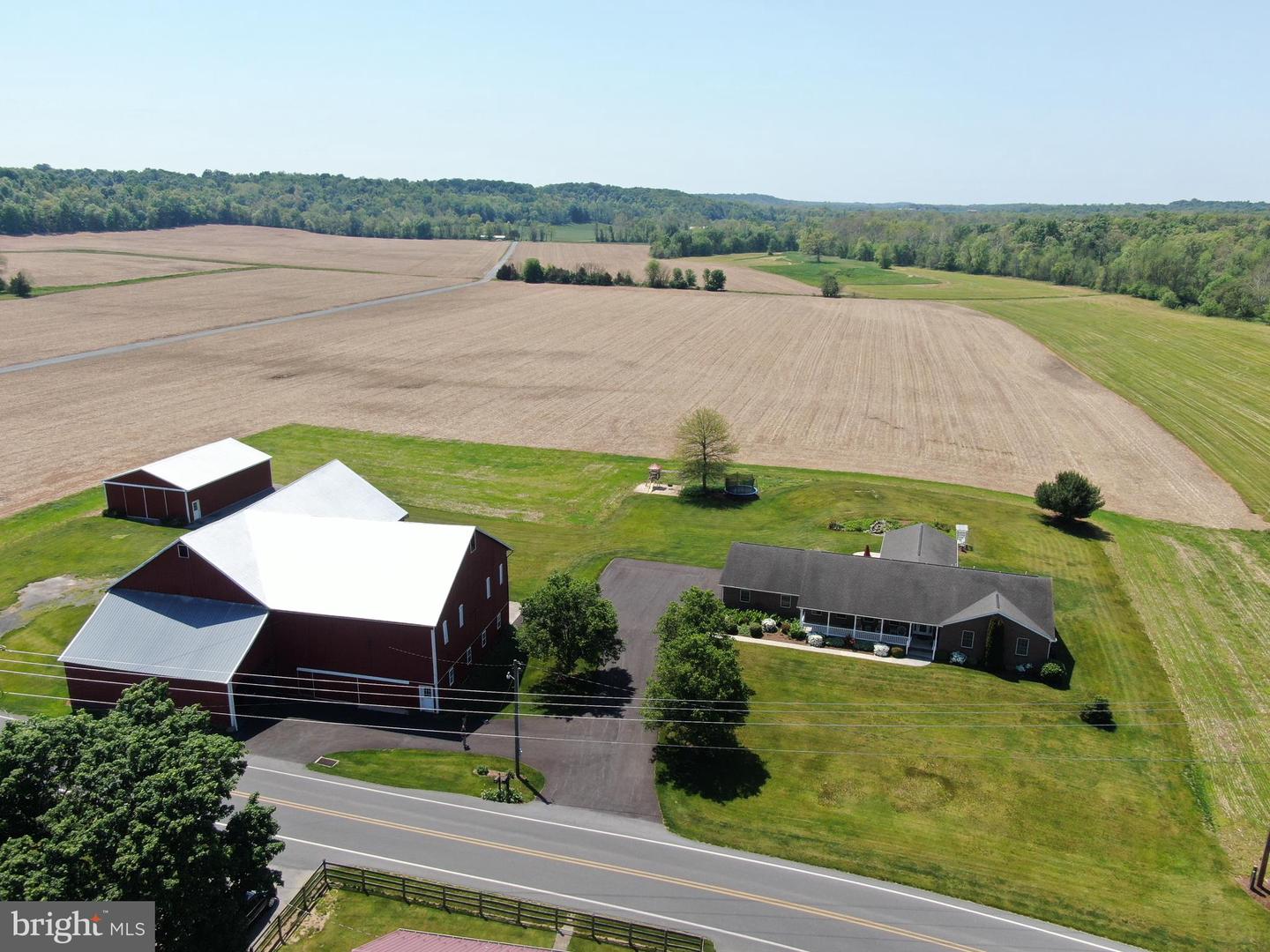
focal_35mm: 26
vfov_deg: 53.1
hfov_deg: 67.3
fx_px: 954
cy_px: 476
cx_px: 635
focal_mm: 4.58
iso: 100
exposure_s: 1/1250
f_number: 2.9
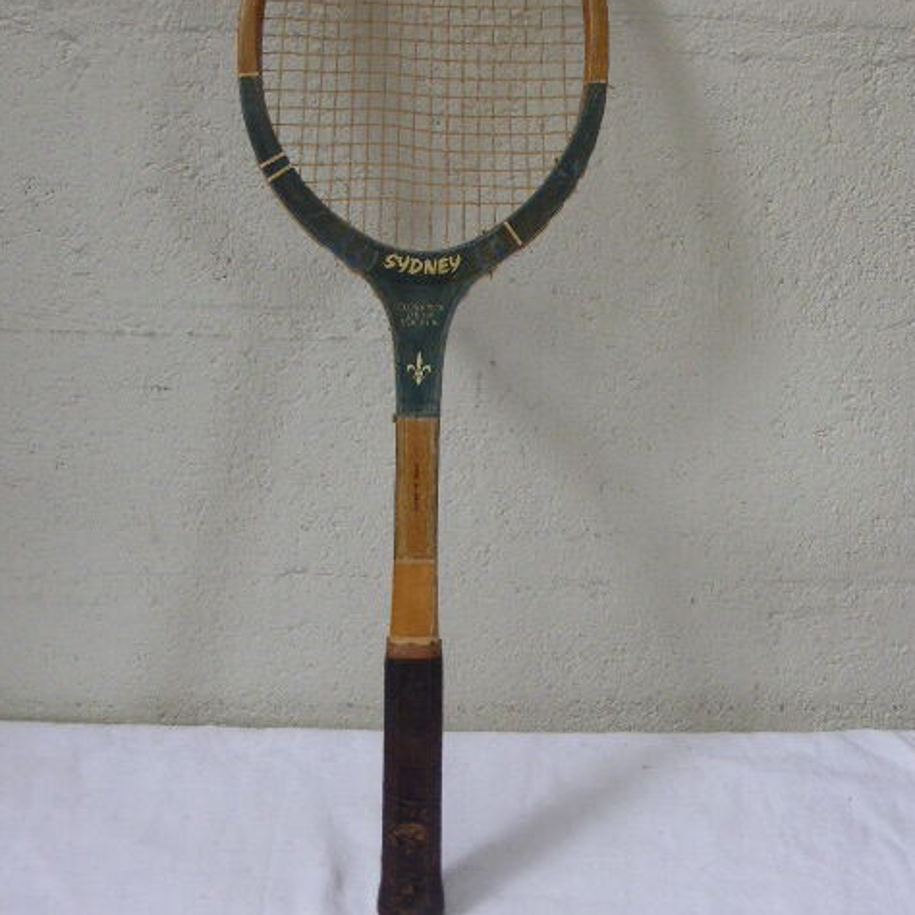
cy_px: 361
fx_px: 1106
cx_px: 458
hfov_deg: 44.9
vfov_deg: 44.7
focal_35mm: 37
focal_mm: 5.4
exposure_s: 1/60
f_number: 3.6
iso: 200
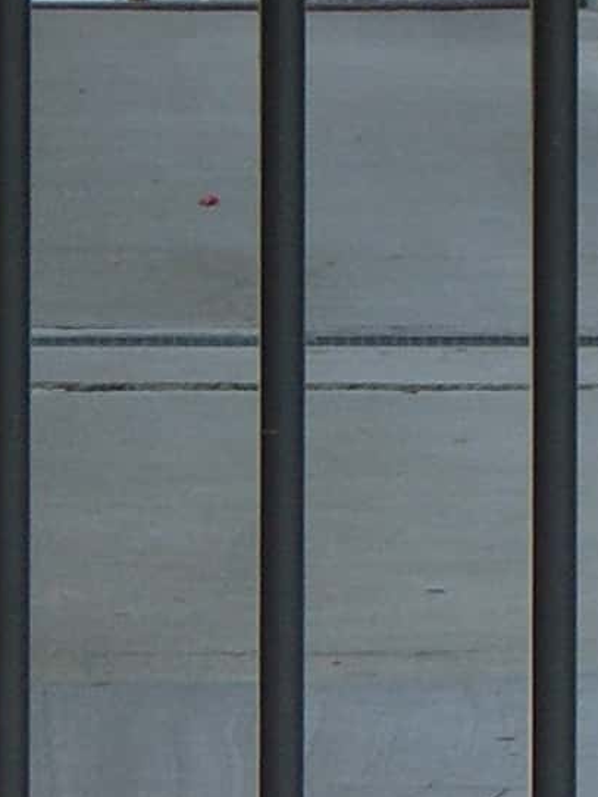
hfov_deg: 3.0
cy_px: 673
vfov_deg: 4.1
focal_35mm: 488
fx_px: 11232
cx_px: 291
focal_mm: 15.3
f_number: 4.6
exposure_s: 1/250
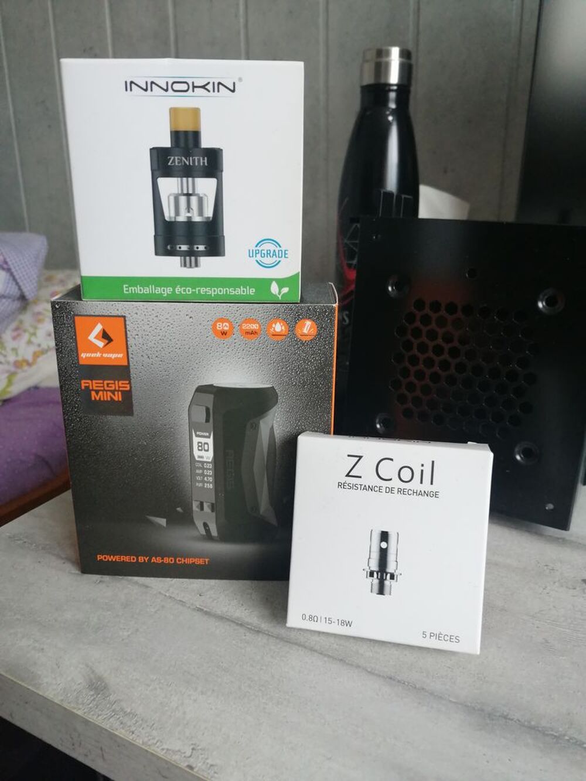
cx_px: 293
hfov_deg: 51.4
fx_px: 609
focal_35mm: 27
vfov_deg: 65.3
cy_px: 390
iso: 200
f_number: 1.8
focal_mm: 3.96
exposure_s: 1/33.3
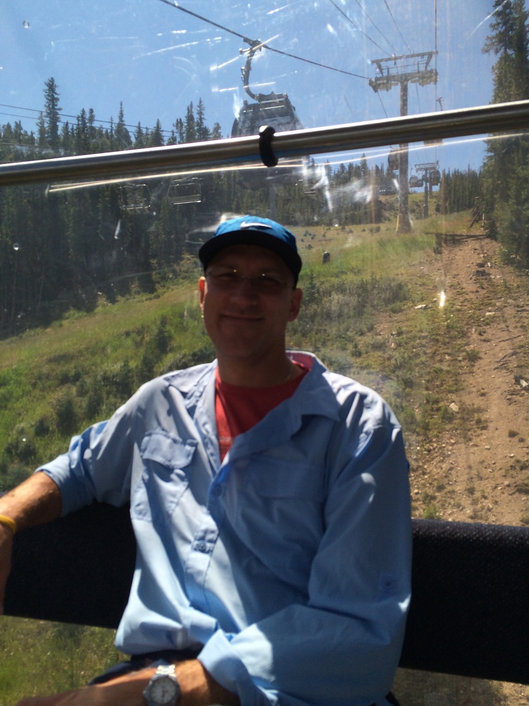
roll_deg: -0.7
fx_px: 591
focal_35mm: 29
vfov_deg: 61.7
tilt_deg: -1.7
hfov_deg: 48.2
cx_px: 264
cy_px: 353
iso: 32
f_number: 2.2
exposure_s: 1/1001
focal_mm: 4.15
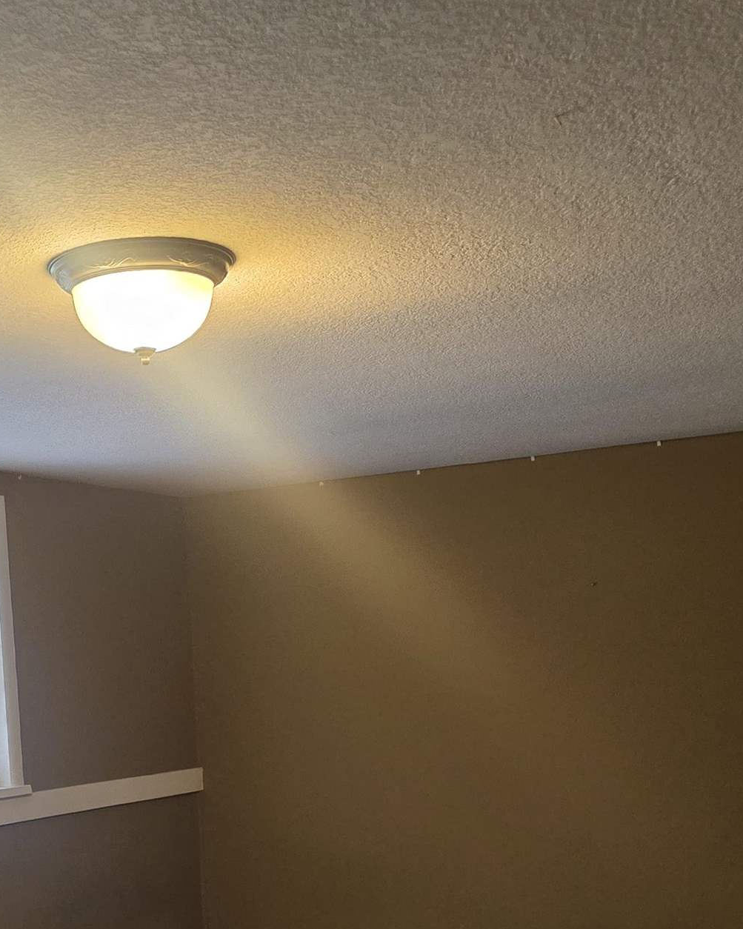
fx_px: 1512
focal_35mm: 55
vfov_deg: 33.0
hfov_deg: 27.1
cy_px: 768
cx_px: 146
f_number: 1.7
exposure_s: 1/120
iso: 400
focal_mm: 6.3
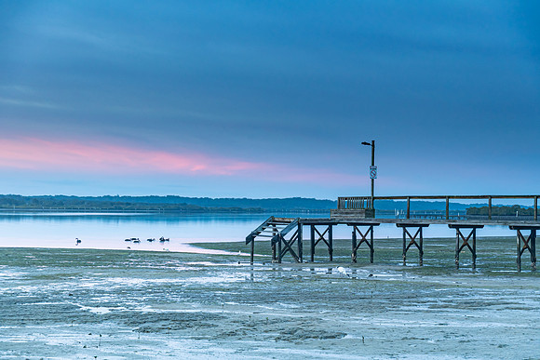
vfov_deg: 19.7
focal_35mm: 69
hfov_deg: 29.2
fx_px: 1037
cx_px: 270
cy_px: 180
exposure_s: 1/6
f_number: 3.5
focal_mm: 46
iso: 400
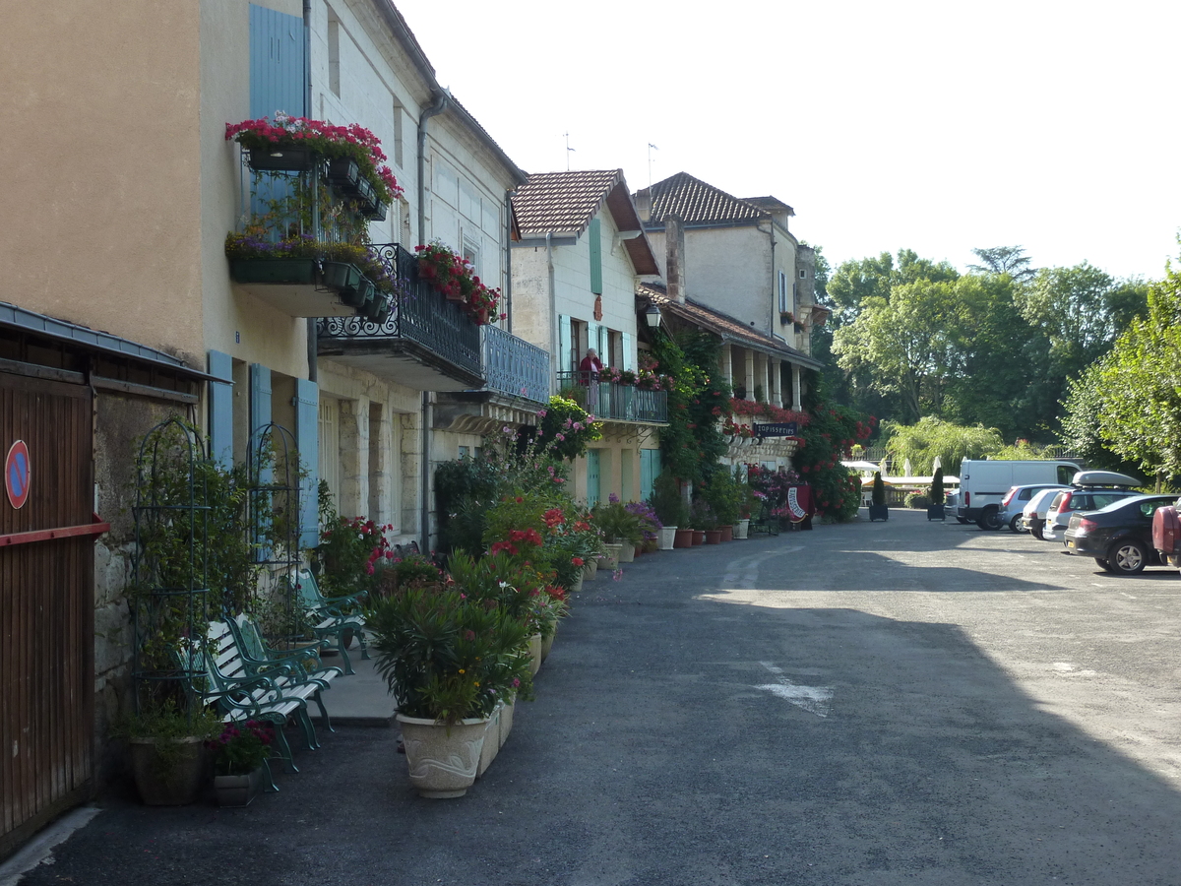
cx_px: 590
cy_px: 443
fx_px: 1638
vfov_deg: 30.3
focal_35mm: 48
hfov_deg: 39.7
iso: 125
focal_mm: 7.9
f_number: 4
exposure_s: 1/200
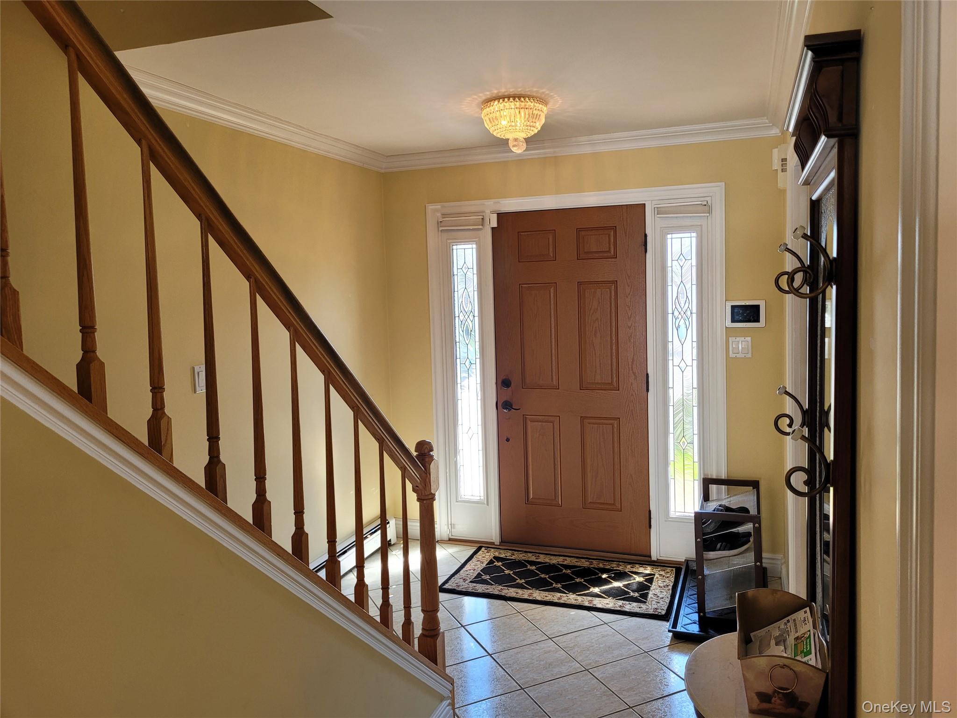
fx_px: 719
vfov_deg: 53.1
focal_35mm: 26
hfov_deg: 67.3
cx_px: 478
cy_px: 359
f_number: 1.8
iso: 125
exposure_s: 1/120
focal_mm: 5.4
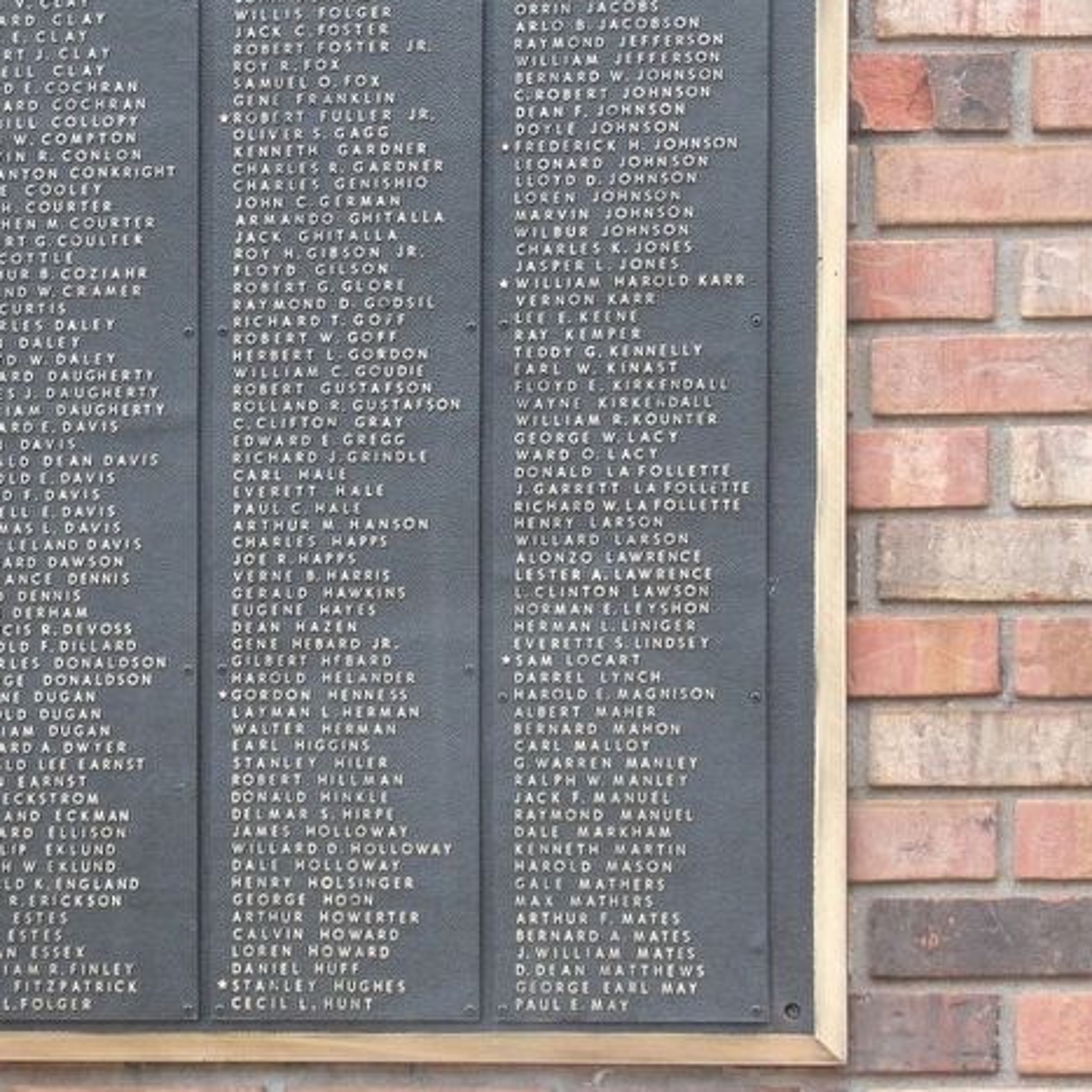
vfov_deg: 5.2
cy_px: 491
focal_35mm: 336
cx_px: 180
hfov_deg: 5.2
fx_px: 11992
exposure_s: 1/50
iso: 586
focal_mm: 39.8
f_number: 4.5
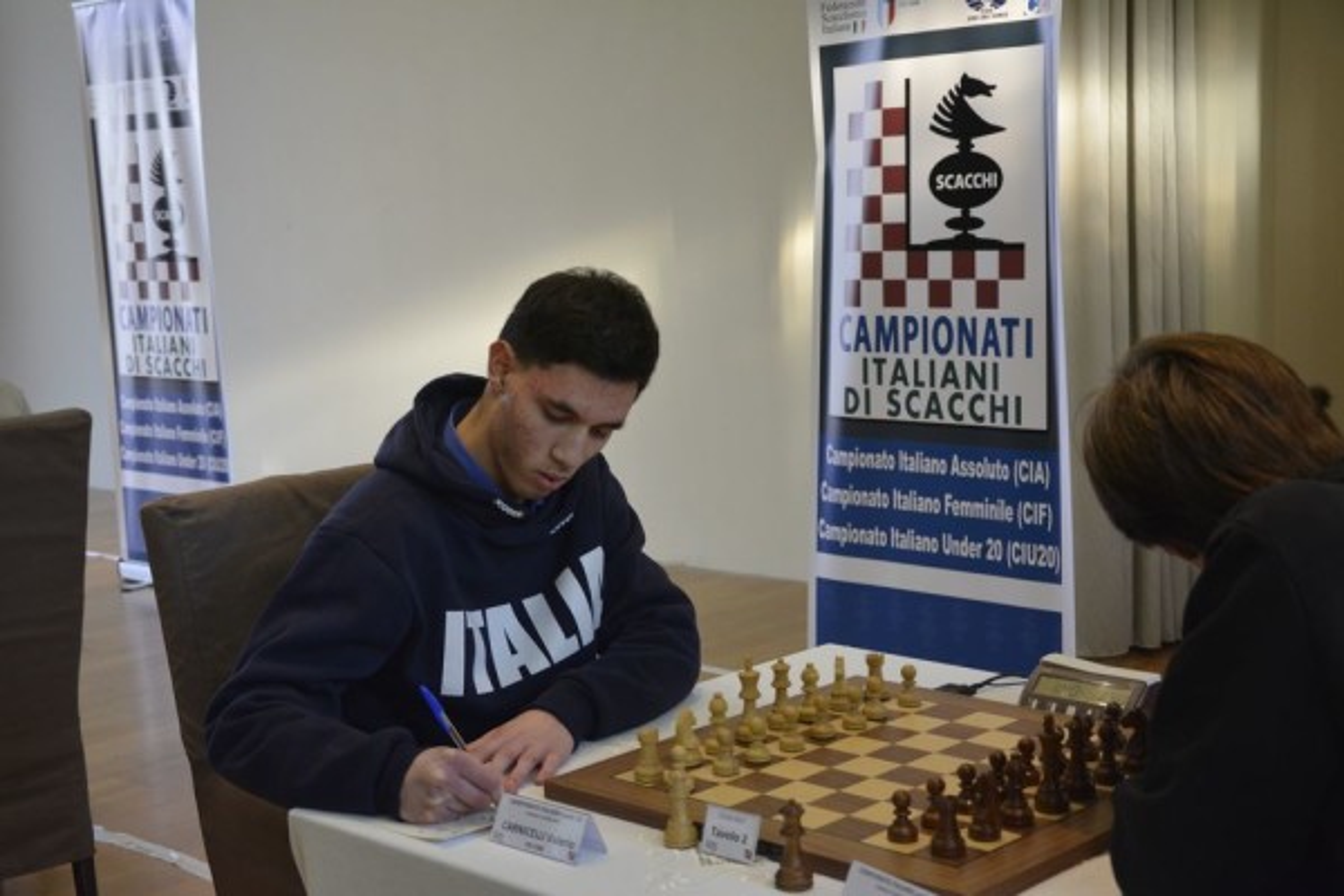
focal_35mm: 52
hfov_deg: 37.9
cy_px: 448
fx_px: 1960
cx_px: 672
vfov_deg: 25.8
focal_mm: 35
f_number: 4.5
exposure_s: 1/125
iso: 1600
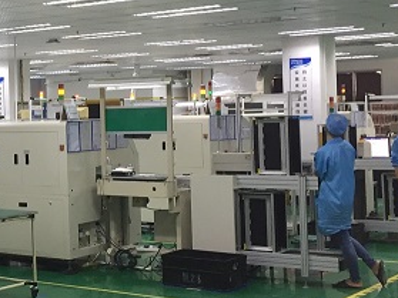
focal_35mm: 78
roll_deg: +1.0
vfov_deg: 18.8
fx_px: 896
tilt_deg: +0.0
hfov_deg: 23.9
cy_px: 104
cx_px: -7
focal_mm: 4.15
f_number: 2.2
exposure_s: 1/33
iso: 80
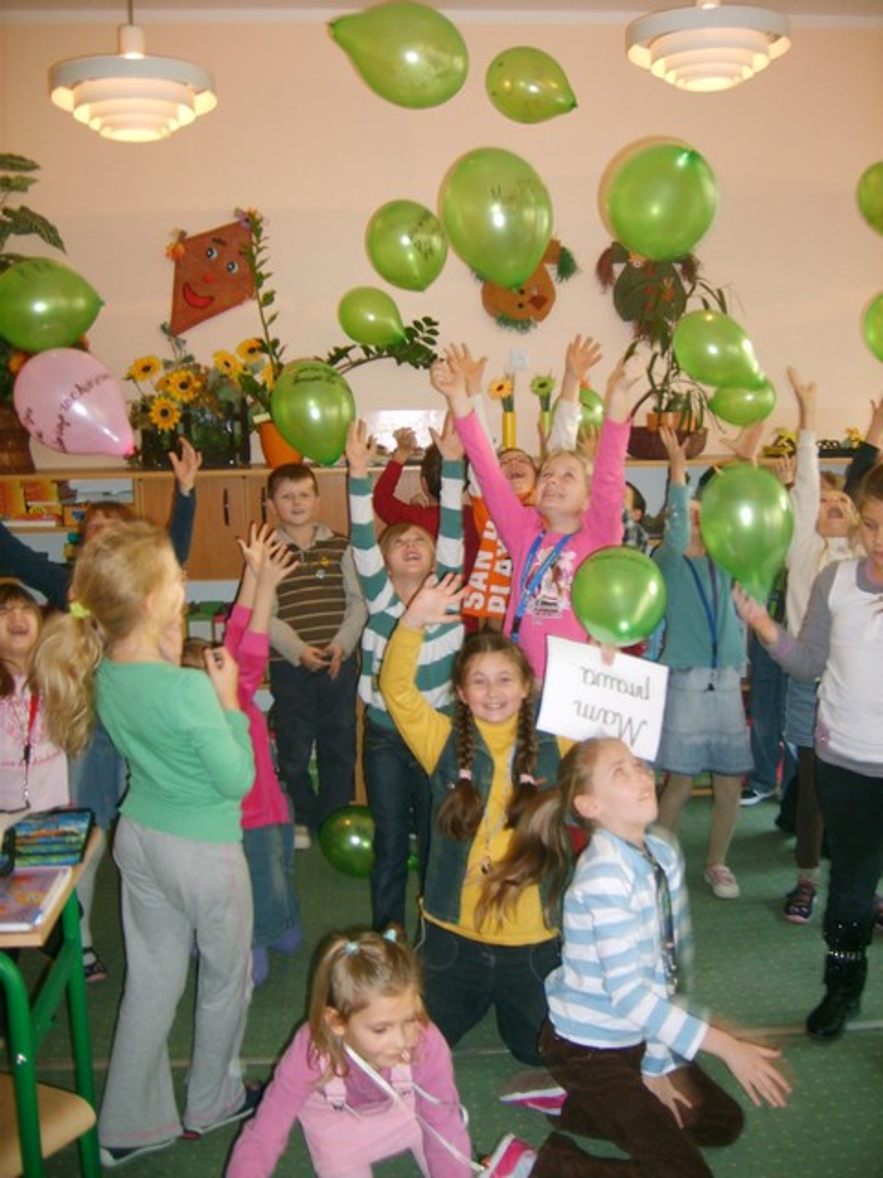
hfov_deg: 40.7
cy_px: 589
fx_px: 1190
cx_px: 442
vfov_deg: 52.6
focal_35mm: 35
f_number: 2.8
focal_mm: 5.8
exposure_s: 1/30
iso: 170
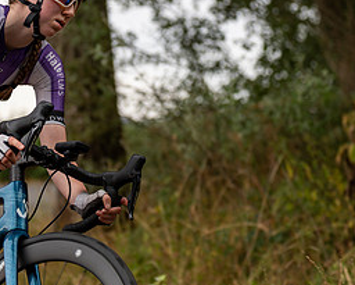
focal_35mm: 181
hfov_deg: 10.6
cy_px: 139
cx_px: 4
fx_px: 1902
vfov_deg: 8.5
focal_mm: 70
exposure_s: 1/1000
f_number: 2.8
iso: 400
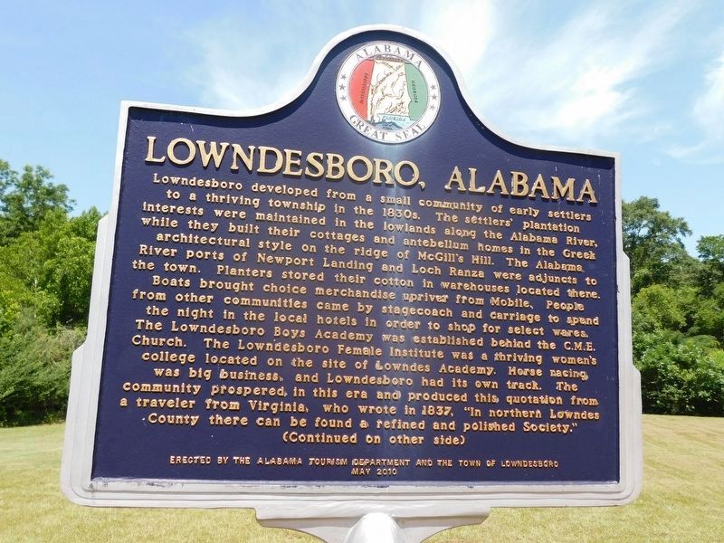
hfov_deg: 60.0
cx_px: 362
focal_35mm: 30
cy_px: 272
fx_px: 627
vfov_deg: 46.8
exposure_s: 1/800
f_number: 3.2
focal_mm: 5.3
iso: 125
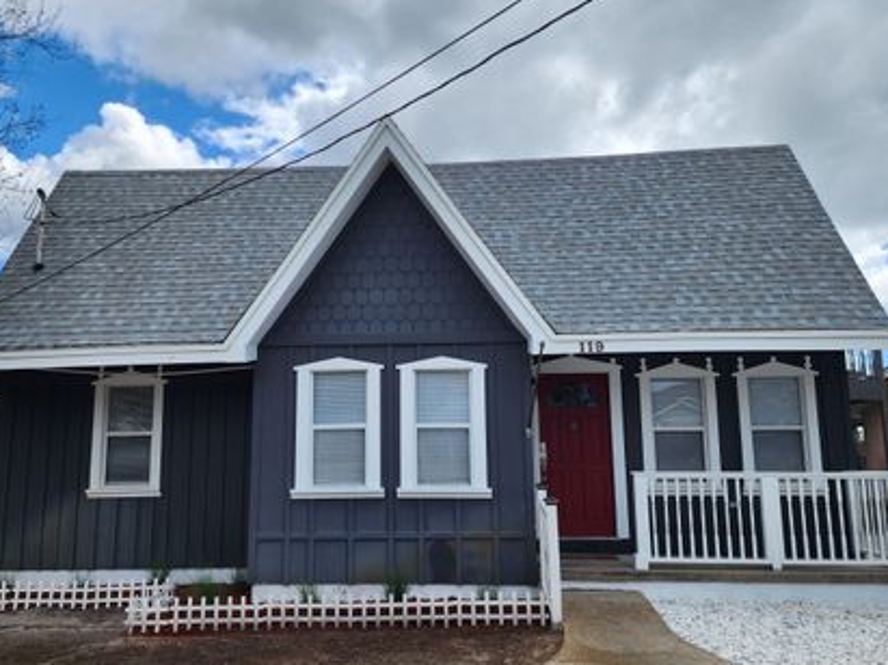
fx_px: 718
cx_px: 421
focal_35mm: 28
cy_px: 344
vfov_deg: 49.7
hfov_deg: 63.4
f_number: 1.8
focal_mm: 6.4
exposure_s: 1/1215
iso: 12
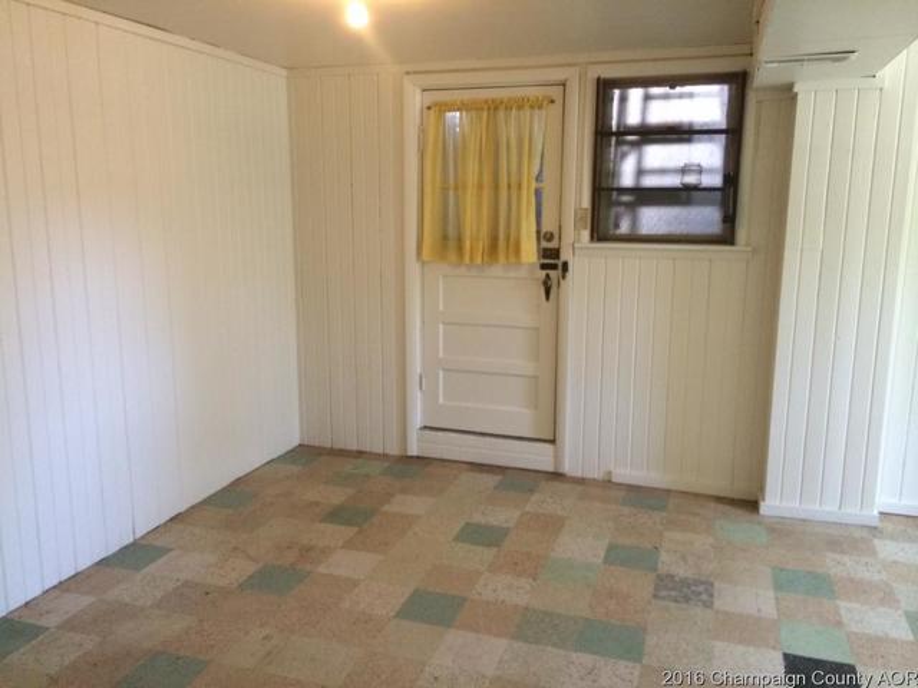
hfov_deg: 60.0
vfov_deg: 46.8
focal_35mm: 30
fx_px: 796
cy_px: 344
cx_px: 459
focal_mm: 4.12
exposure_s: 1/30
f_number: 2.2
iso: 200
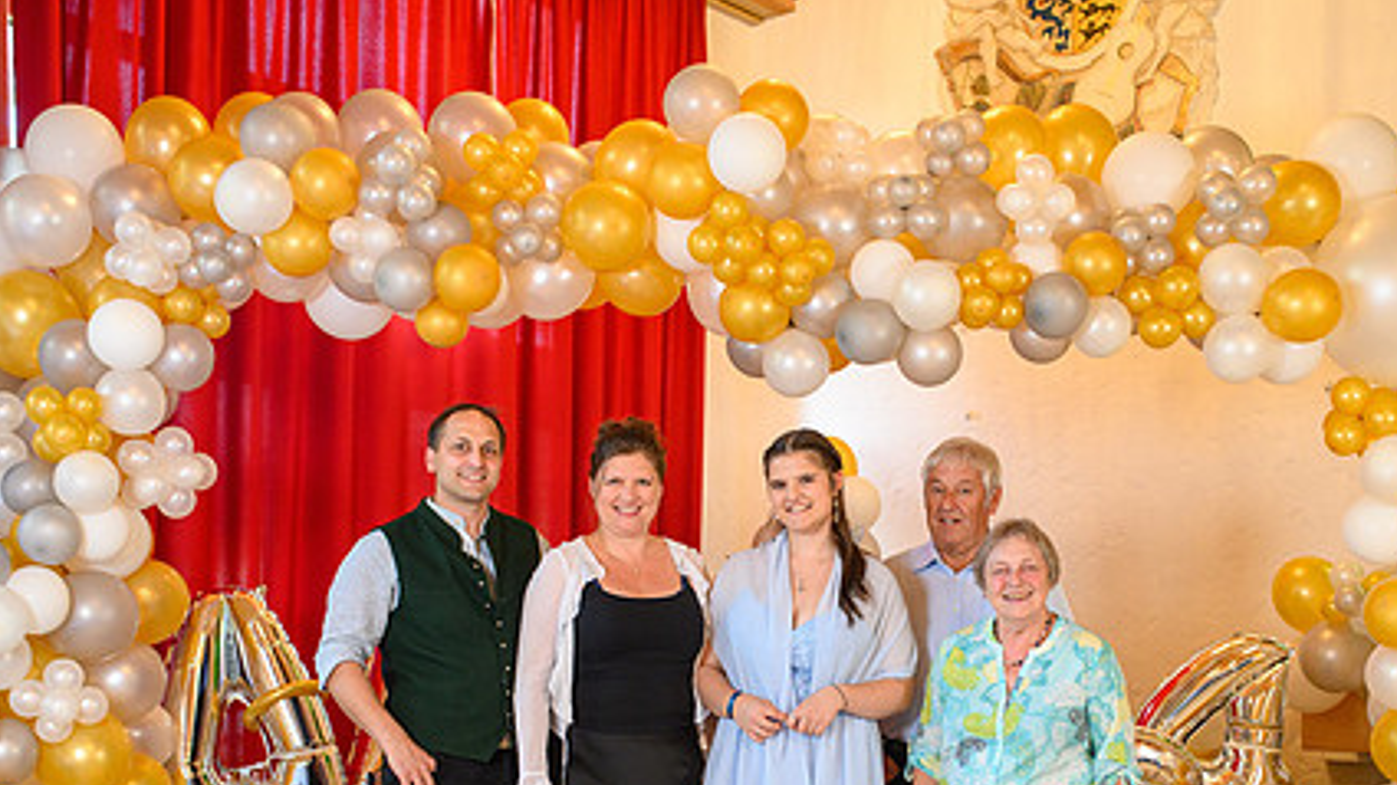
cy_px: 624
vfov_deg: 23.6
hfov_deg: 41.3
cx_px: 766
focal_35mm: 50
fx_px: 1852
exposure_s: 1/100
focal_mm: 35
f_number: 3.5
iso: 1250
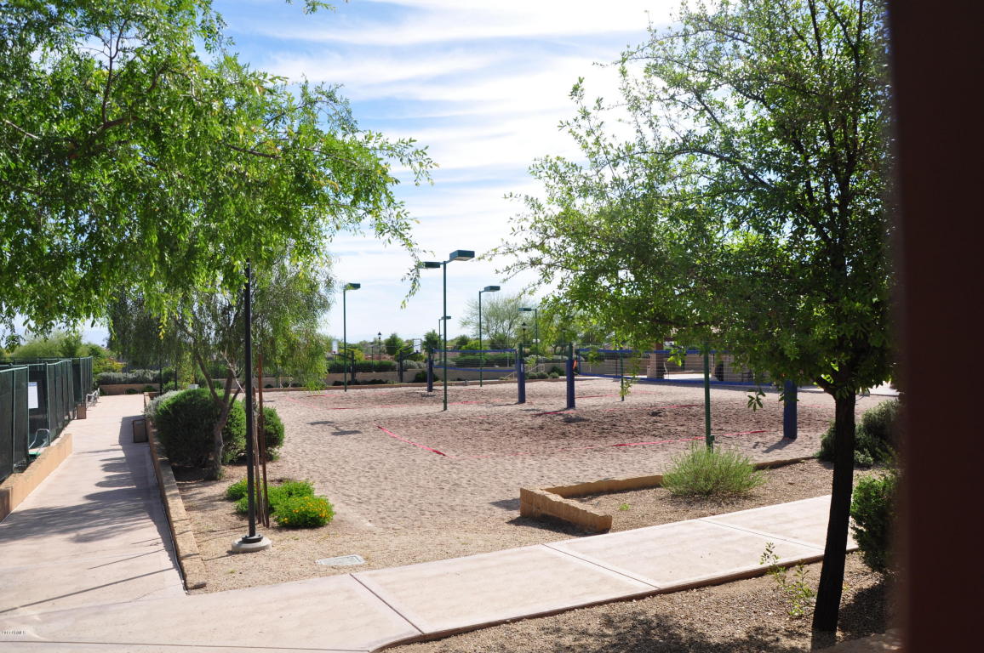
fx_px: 737
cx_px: 492
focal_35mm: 27
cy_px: 326
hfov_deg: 67.4
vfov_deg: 47.8
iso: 200
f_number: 9
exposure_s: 1/320
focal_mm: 18
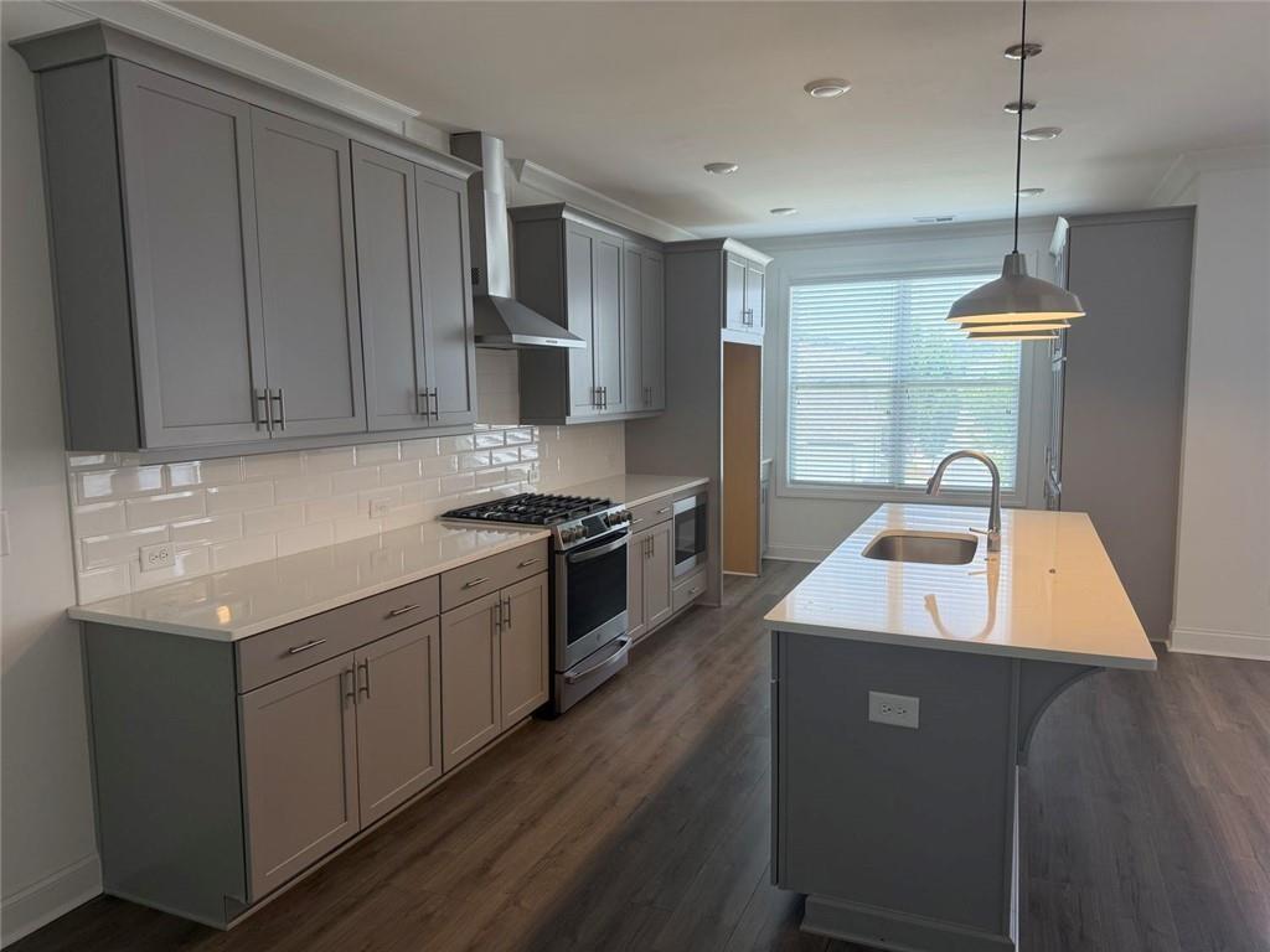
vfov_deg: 56.8
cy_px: 476
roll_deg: +0.0
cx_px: 635
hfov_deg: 71.6
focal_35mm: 24
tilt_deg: -5.5
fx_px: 881
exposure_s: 1/178
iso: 100
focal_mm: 6.76
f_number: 1.78
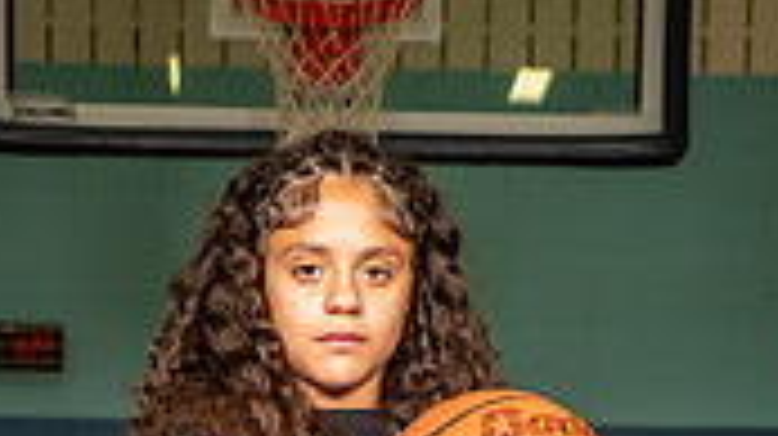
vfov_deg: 8.5
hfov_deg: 16.4
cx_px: 351
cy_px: 998
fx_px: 2700
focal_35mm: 131
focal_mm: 48
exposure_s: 1/320
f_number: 6.3
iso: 640
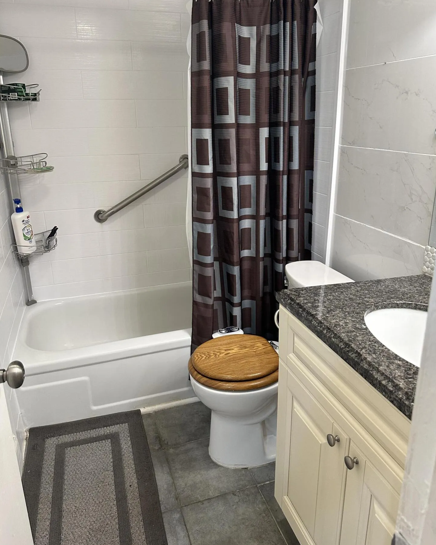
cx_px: 215
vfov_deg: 65.9
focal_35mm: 26
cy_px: 251
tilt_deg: -18.2
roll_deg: -0.2
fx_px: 419
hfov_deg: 54.9
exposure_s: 1/120
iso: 200
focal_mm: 6.86
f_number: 1.78
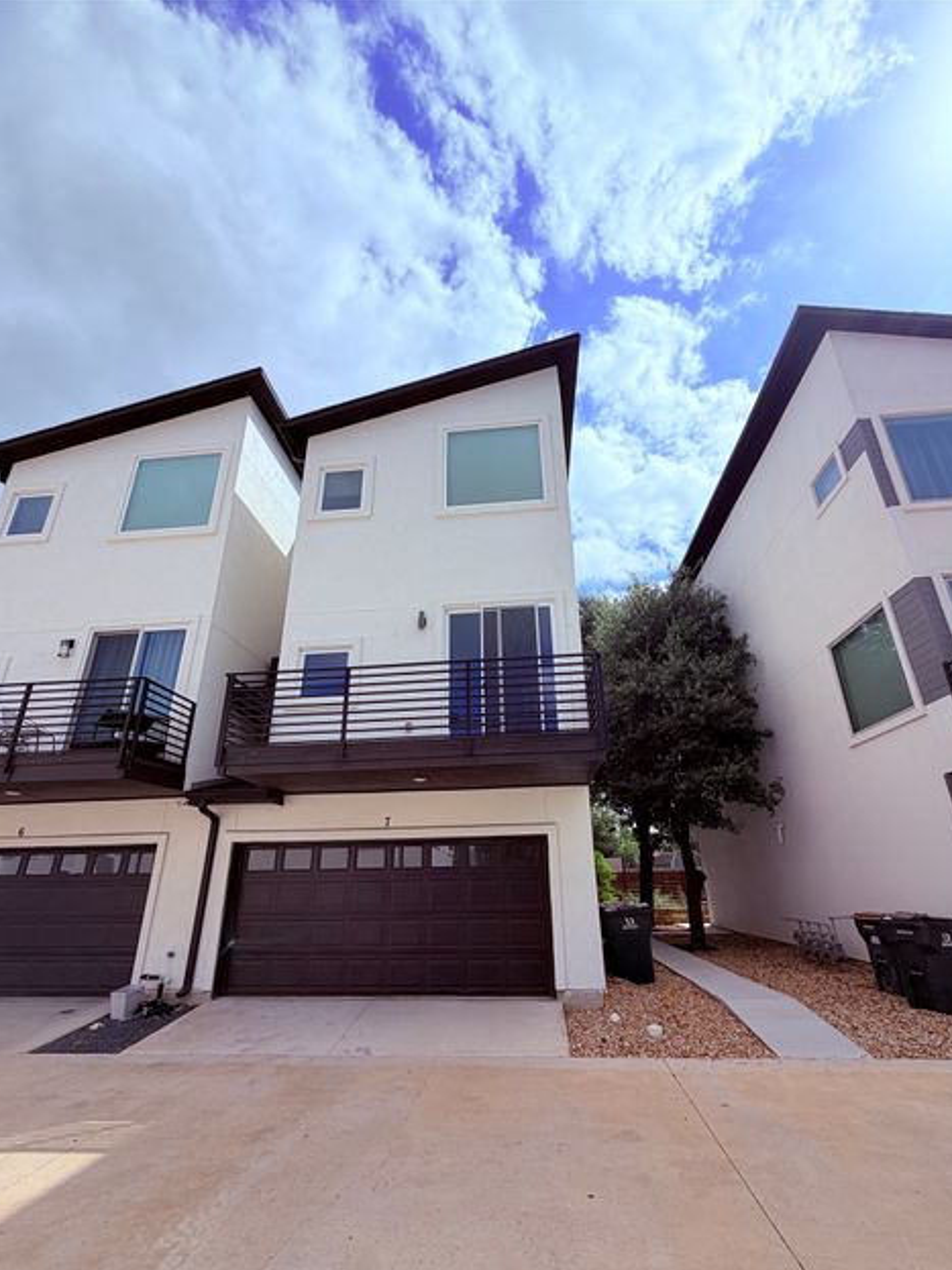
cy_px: 678
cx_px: 477
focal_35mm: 15
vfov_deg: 98.0
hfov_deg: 81.7
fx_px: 550
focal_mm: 2.22
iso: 20
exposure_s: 1/1795
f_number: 2.2
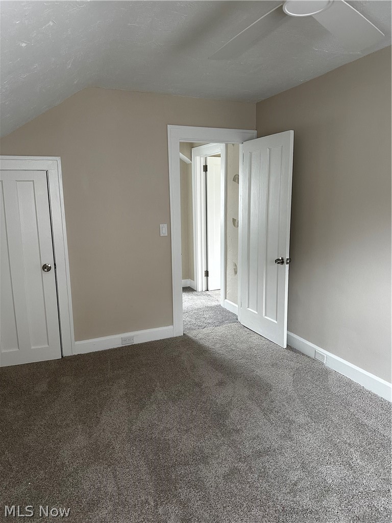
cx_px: 196
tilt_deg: -10.4
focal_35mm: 24
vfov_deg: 71.6
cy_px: 262
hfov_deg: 56.8
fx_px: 362
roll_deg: -0.2
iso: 200
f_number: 1.78
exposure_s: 1/121
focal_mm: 6.86
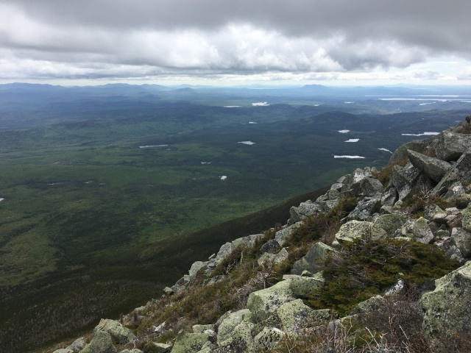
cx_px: 236
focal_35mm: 29
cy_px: 176
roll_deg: +1.3
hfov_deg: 61.7
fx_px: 395
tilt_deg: -13.1
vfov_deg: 48.2
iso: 25
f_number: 2.2
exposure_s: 1/1425
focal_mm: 4.15
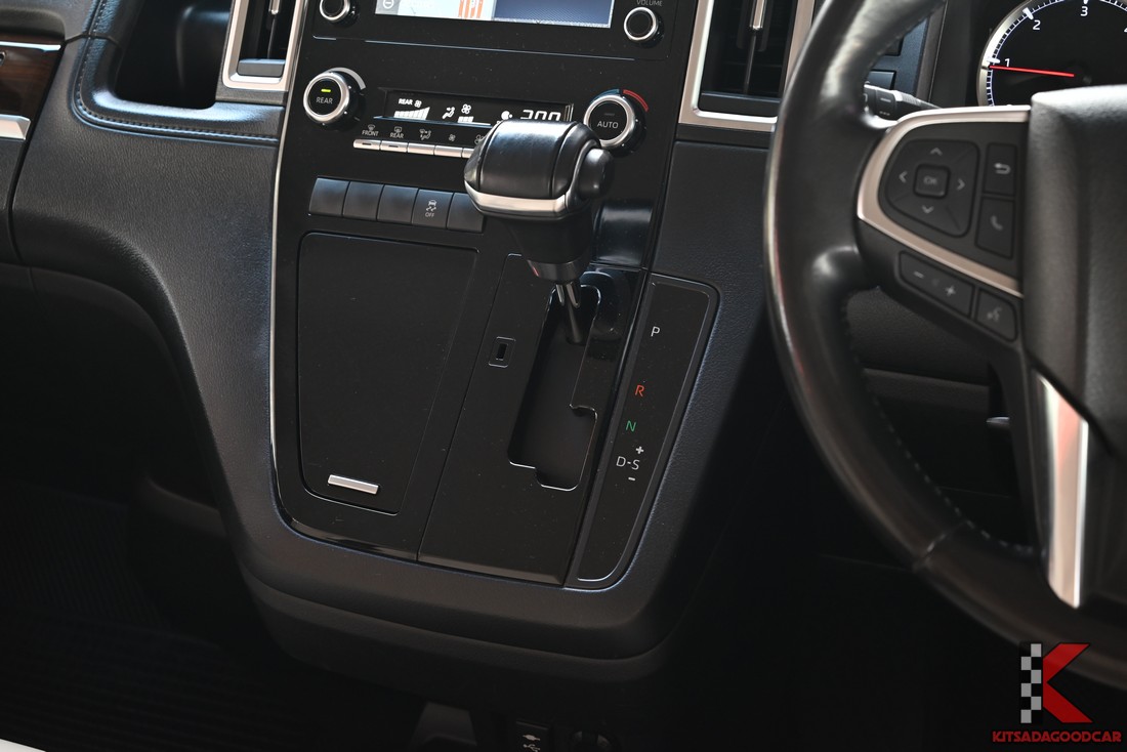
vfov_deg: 27.0
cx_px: 564
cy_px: 376
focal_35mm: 50
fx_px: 1566
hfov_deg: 39.6
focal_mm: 50
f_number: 6.3
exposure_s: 1/30
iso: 800
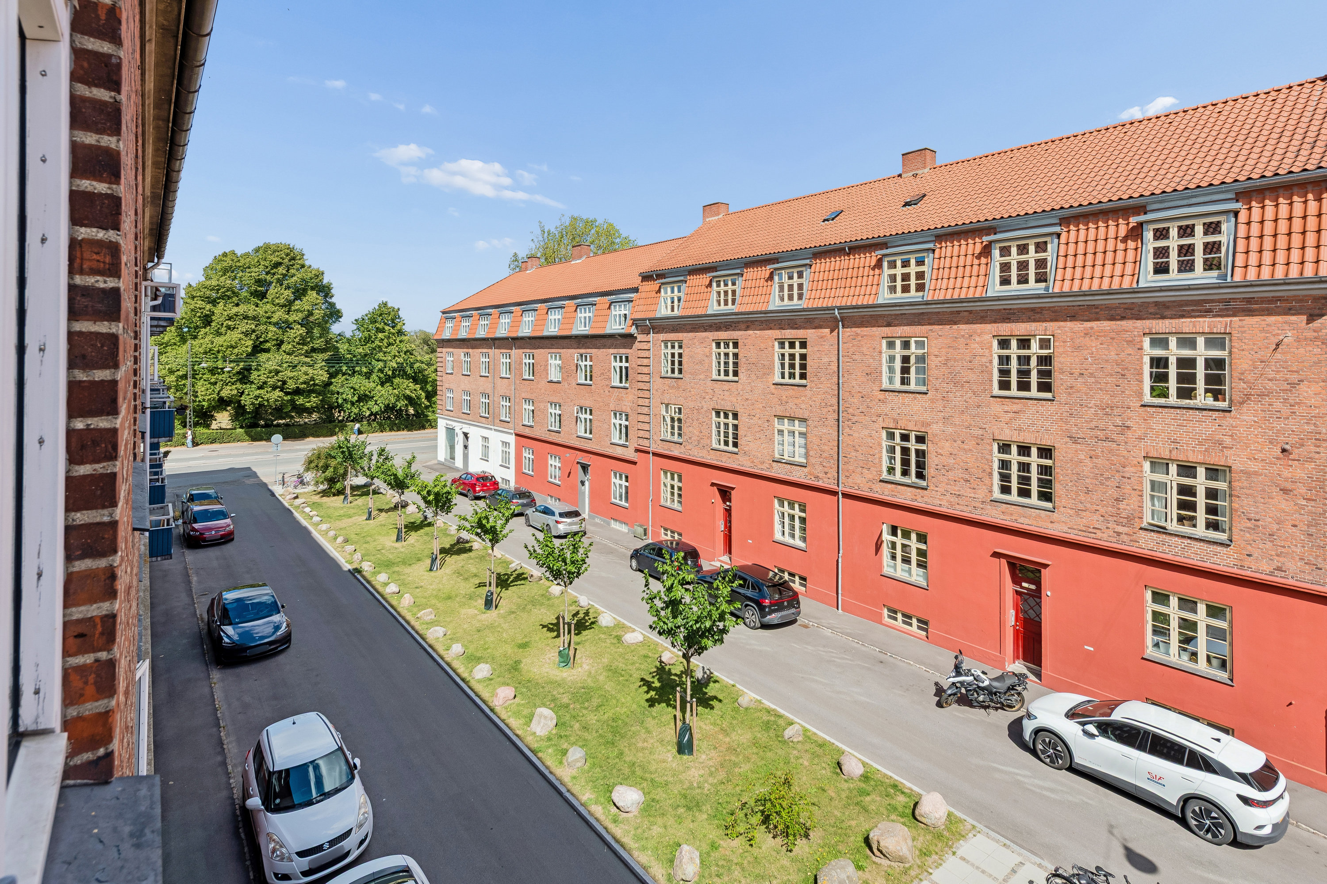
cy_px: 442
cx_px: 664
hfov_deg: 96.7
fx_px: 590
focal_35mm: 16
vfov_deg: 73.7
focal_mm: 16
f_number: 13
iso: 140
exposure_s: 1/125
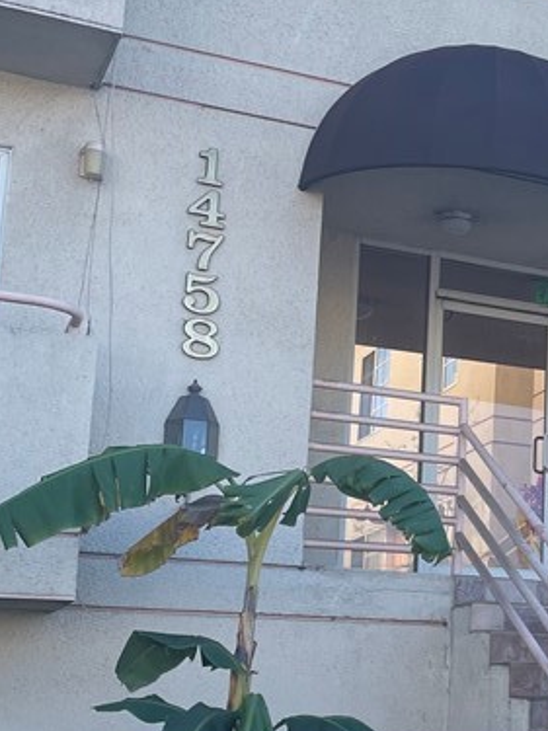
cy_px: 444
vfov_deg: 27.3
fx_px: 1500
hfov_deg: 19.0
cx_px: 729
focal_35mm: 71
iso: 32
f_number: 1.6
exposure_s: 1/764
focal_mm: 4.2
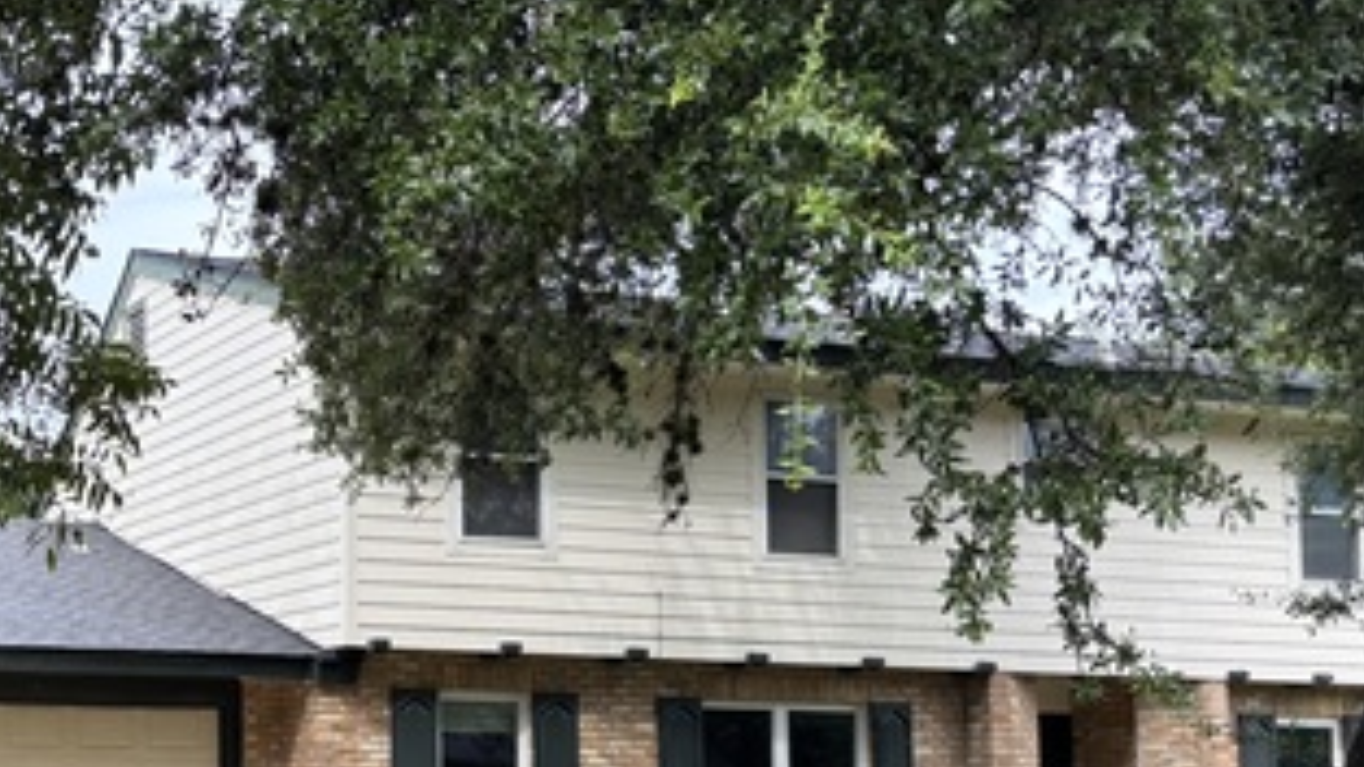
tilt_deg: +4.5
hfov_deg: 32.9
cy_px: 597
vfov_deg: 20.5
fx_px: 2098
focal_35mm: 58
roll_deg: -0.8
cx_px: -22
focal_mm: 5.96
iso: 50
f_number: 1.6
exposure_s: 1/594
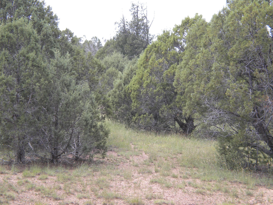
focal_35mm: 79
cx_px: 136
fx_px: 623
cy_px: 102
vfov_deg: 18.7
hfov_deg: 24.7
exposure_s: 1/134
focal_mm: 14.3
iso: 80
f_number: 5.1
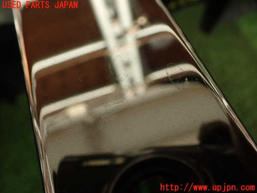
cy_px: 96
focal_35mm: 32
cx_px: 128
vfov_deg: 44.2
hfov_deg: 56.8
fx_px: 238
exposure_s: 1/60
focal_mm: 5.79
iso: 160
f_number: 2.4
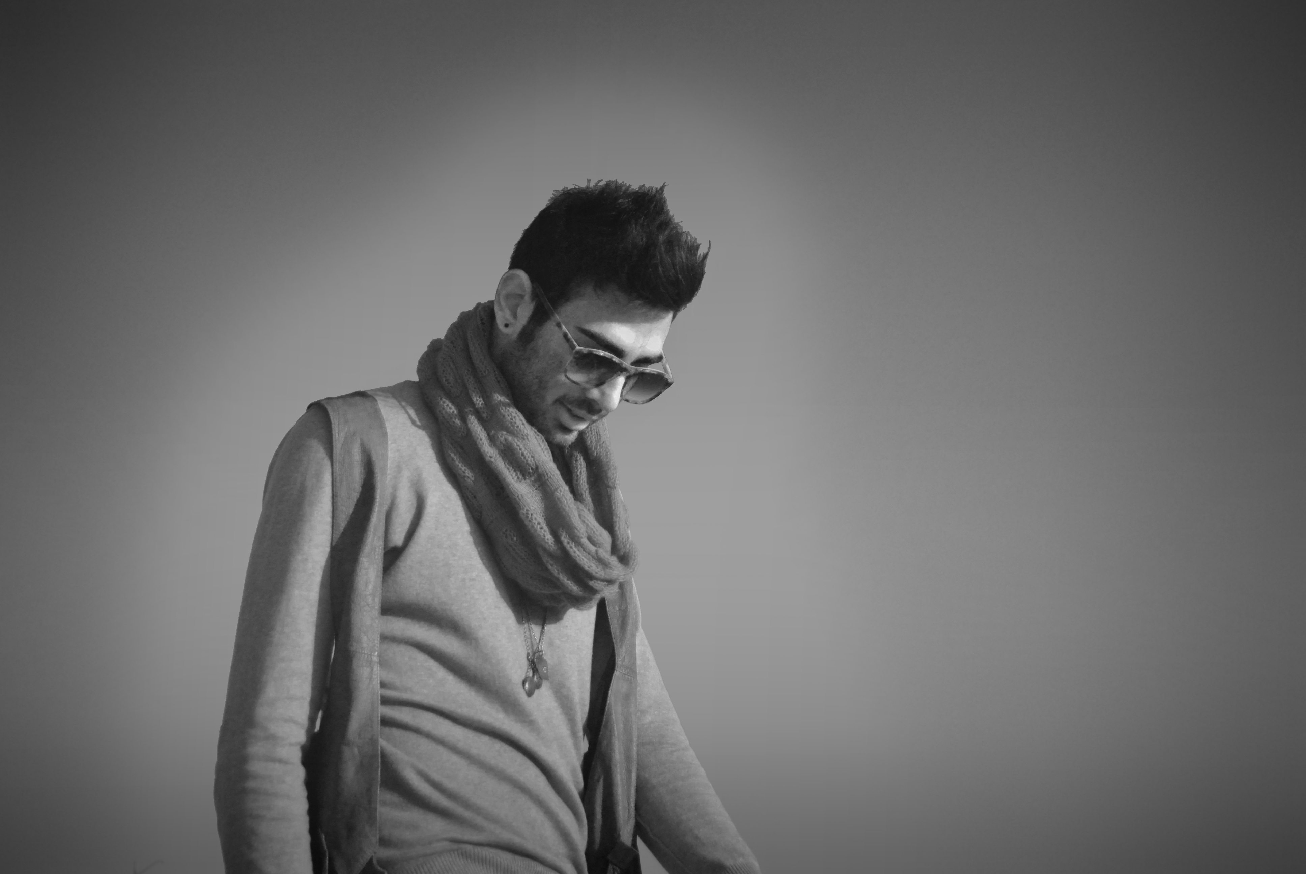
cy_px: 437
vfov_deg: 20.2
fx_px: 2452
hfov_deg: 29.8
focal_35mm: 68
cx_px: 653
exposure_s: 1/4000
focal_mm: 45
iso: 800
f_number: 5.3
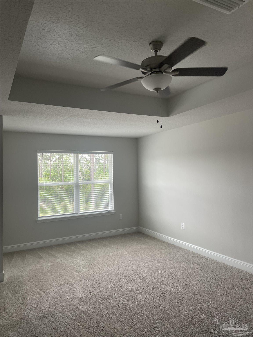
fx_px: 253
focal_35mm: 26
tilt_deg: +1.8
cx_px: 126
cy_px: 168
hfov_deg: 53.1
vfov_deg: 67.3
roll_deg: +0.7
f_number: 1.6
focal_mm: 4.2
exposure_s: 1/60
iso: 64
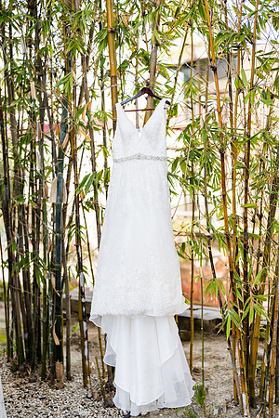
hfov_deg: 27.0
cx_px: 140
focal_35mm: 50
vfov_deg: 39.6
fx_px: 581
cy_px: 209
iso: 100
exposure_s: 1/500
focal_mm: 50
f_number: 1.4
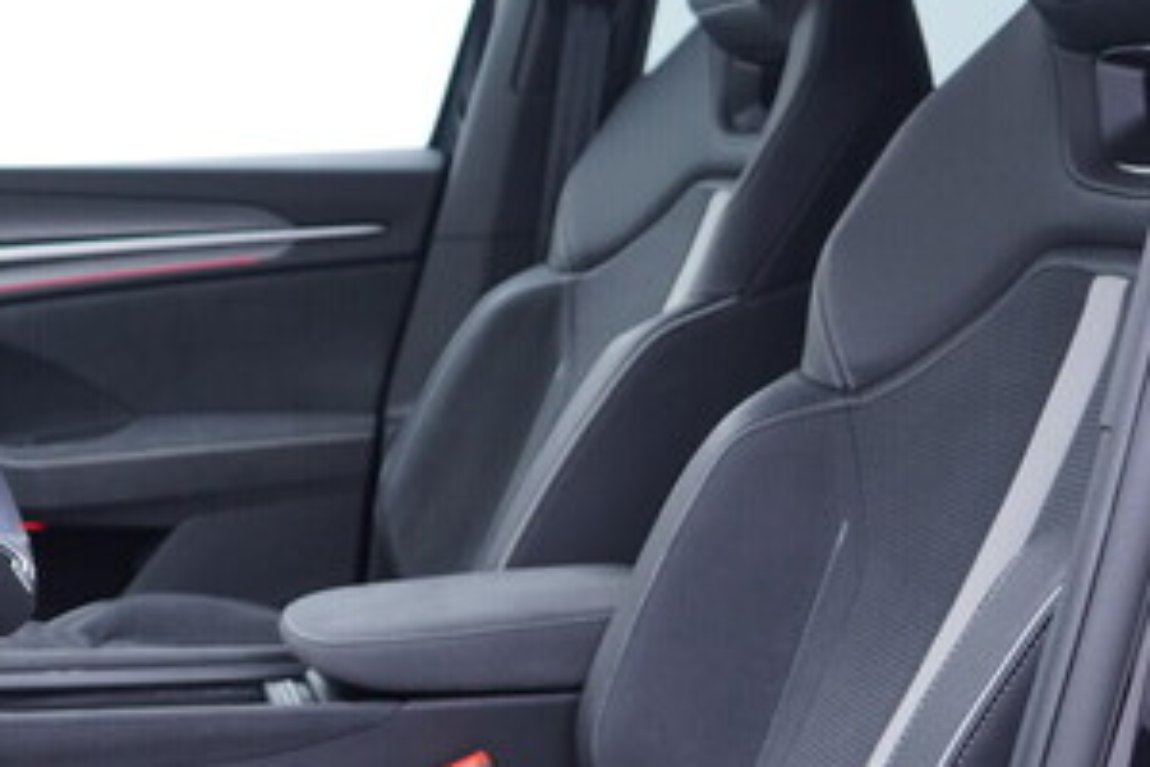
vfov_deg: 20.5
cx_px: 188
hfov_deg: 29.6
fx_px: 2108
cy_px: 523
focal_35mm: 66
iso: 250
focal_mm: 24
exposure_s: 1/40
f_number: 2.8
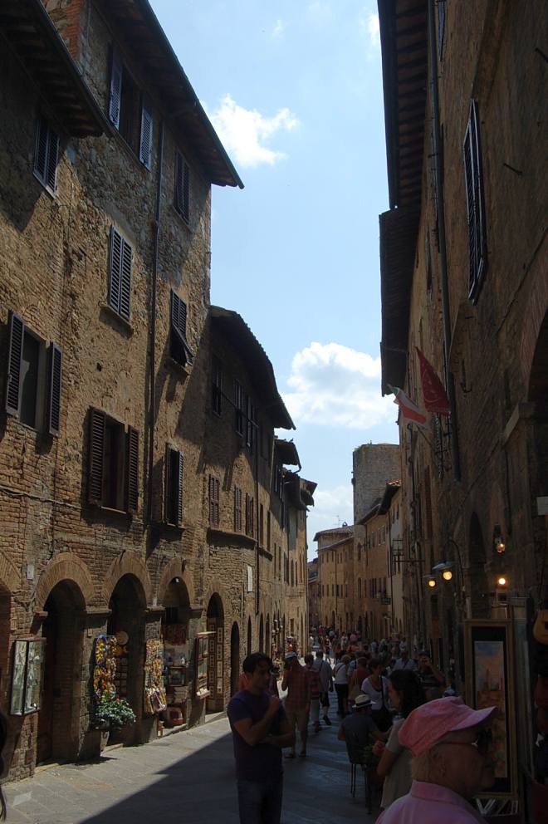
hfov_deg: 38.3
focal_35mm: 34
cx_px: 274
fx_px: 789
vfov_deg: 55.1
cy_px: 412
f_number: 10
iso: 200
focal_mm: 23
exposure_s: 1/320
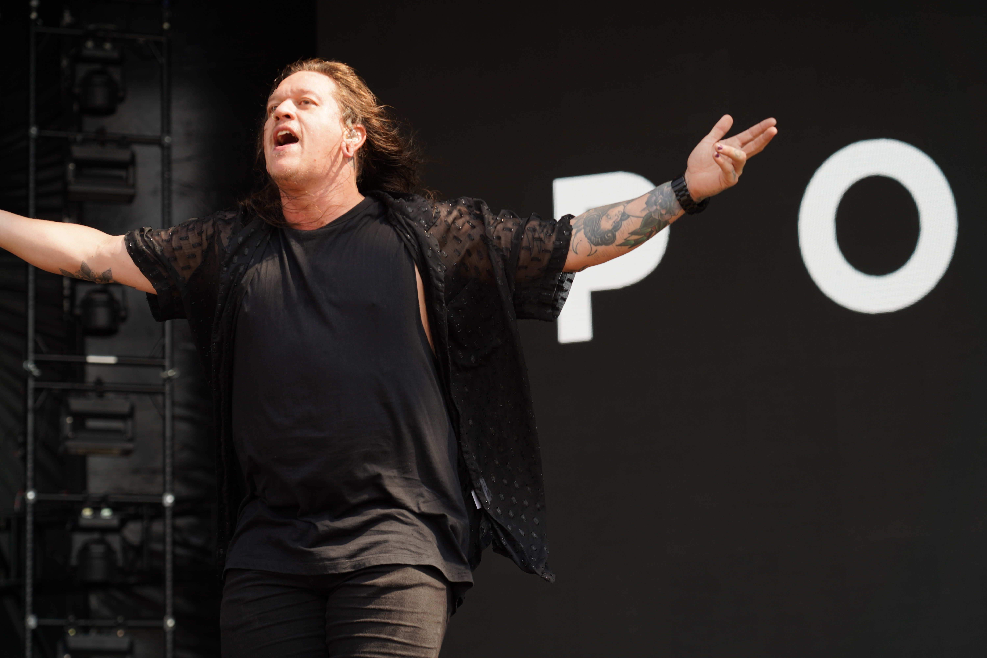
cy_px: 329
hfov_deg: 19.5
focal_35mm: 105
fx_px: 2879
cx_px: 494
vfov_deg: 13.0
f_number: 5.6
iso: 100
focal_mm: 105
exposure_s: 1/250
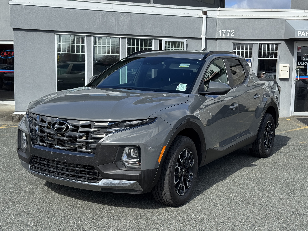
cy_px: 116
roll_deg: -0.1
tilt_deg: -5.7
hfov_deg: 39.7
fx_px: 427
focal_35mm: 48
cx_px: 154
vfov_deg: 30.3
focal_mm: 6.76
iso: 64
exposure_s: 1/3817
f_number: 1.78
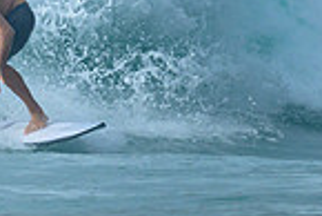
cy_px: -62
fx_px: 39090
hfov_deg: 0.5
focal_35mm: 4366
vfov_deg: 0.3
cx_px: -251
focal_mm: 800
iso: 250
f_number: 6.3
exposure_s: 1/2000
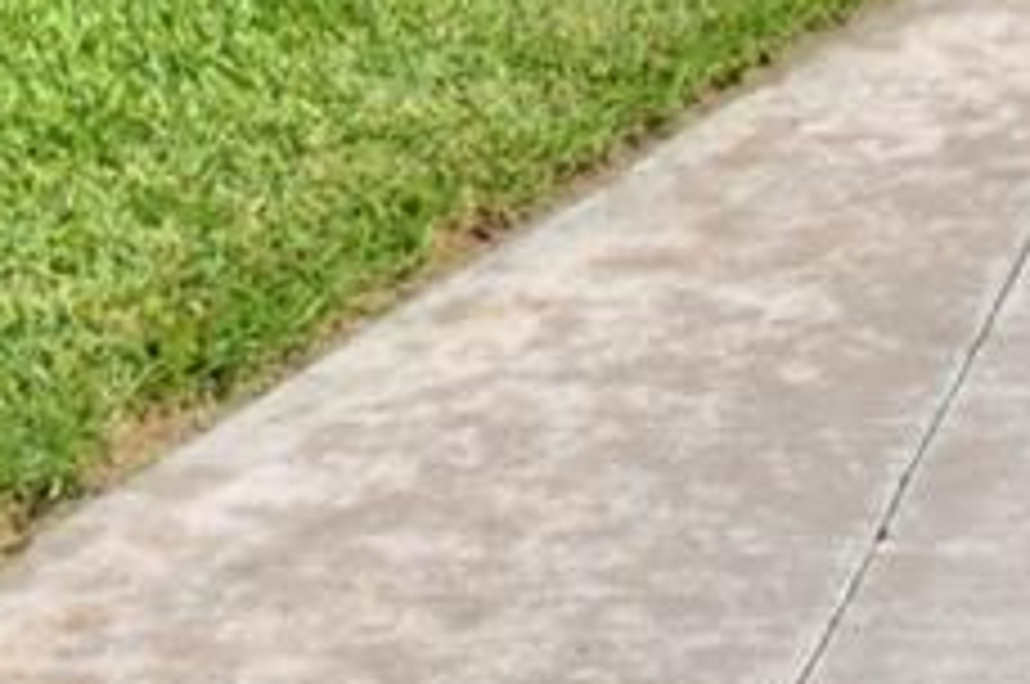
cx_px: 2015
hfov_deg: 10.1
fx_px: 5400
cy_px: -1170
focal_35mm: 189
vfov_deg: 6.7
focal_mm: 18
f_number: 5.3
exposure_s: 1/1600
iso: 100
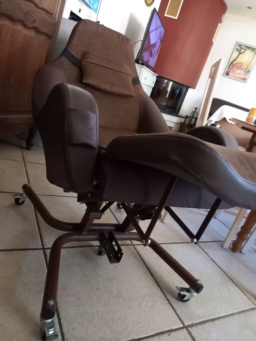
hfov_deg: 54.9
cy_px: 170
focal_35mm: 25
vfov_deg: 69.4
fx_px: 246
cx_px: 128
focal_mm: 4.65
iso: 800
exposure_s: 1/25
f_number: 1.8
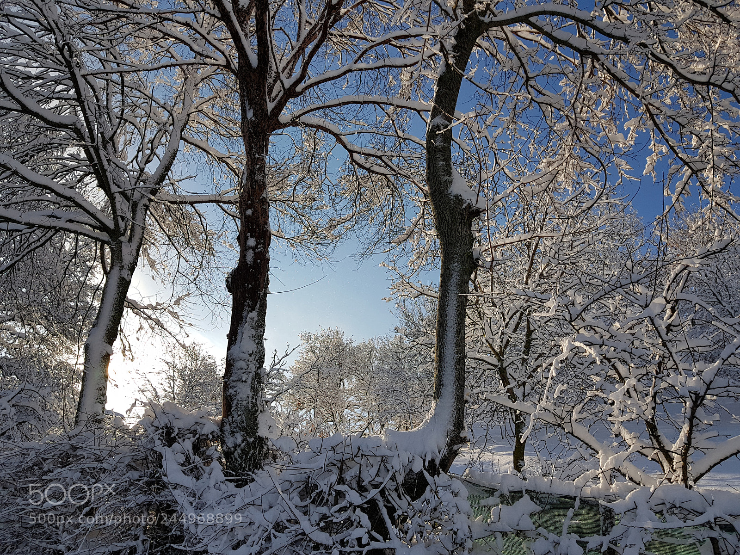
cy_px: 278
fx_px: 556
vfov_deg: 53.1
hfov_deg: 67.3
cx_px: 370
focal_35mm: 26
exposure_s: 1/3640
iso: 50
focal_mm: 4.2
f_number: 1.7
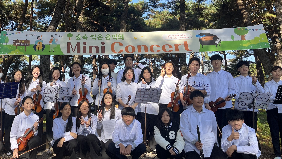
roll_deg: -0.8
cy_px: 44
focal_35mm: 43
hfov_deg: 46.3
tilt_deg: +10.2
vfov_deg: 27.4
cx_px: 84
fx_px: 322
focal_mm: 5.1
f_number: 1.6
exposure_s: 1/625
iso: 50
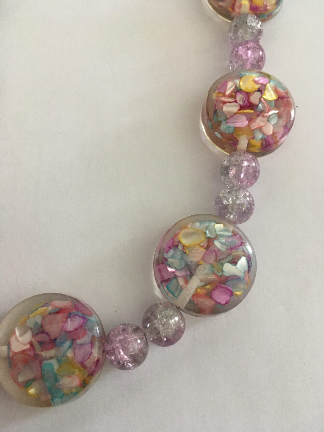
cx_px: 162
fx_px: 362
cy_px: 216
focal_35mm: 29
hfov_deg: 48.2
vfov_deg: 61.7
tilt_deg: -74.5
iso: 200
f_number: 2.2
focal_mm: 4.15
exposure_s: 1/20
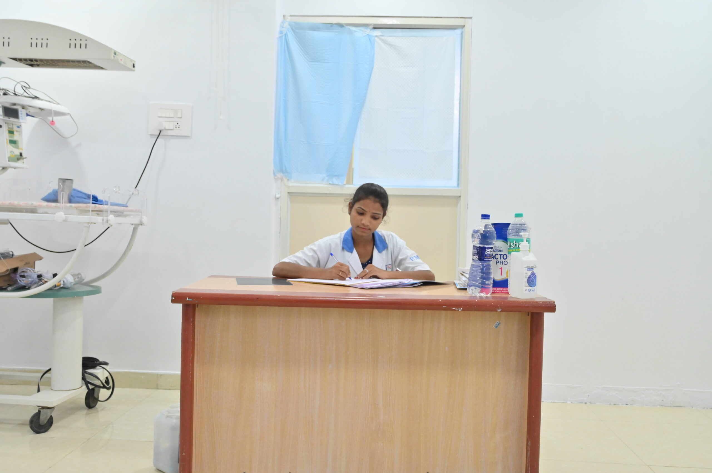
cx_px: 356
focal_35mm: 33
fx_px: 652
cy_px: 236
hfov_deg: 57.3
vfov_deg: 39.9
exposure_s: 1/200
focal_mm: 33
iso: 2500
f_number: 5
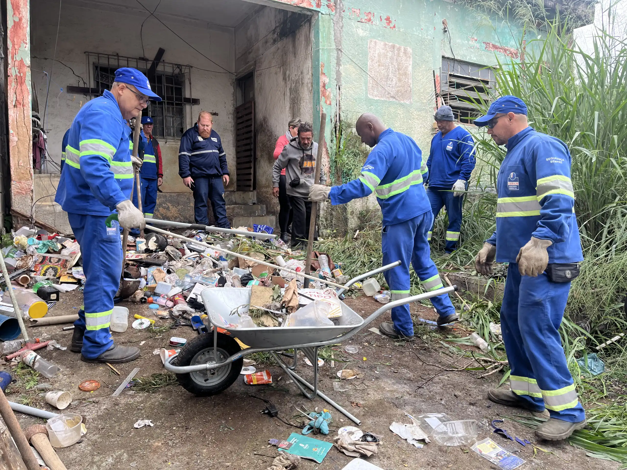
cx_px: 314
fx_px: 471
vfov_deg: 53.1
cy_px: 235
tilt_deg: -2.4
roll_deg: +1.8
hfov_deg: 67.3
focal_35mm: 26
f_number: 1.6
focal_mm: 5.1
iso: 40
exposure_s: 1/218
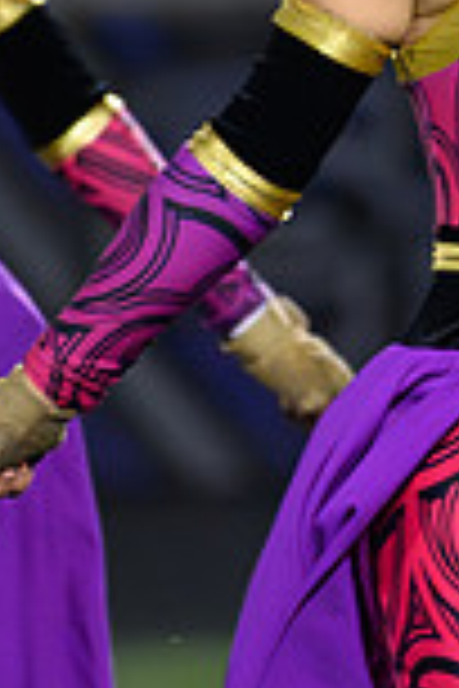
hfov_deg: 0.6
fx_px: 40848
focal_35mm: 2136
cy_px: 81
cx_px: 948
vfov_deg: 1.0
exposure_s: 1/500
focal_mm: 500
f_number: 5.6
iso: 12800
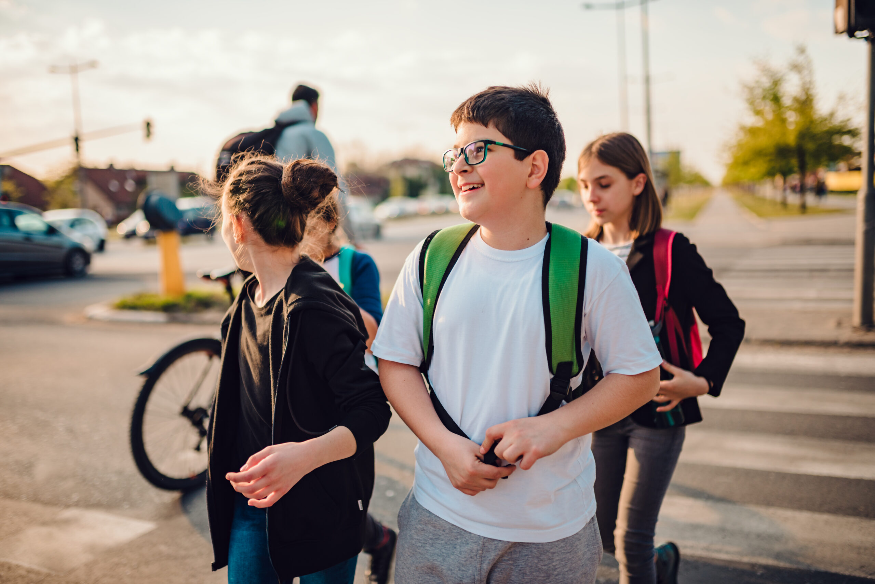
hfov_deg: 54.4
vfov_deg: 37.9
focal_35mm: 35
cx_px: 438
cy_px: 292
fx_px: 851
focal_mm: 35
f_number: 1.4
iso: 100
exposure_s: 1/2000
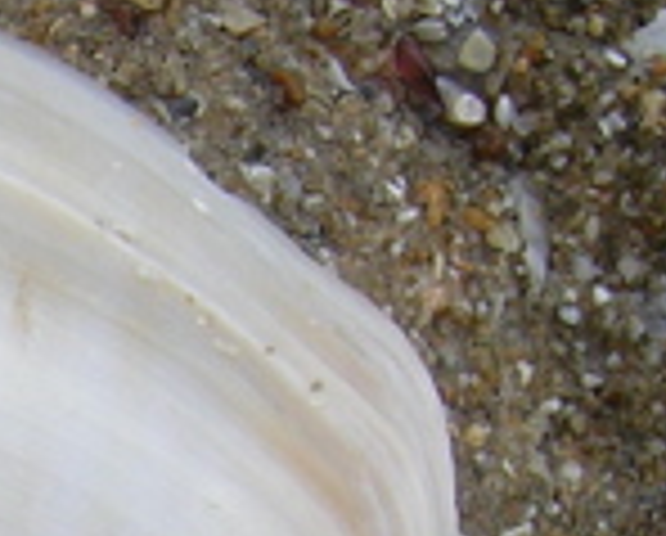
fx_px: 3160
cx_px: -590
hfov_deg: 11.1
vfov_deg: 9.3
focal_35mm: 160
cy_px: 955
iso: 50
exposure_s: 1/226
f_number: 5.6
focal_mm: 5.8
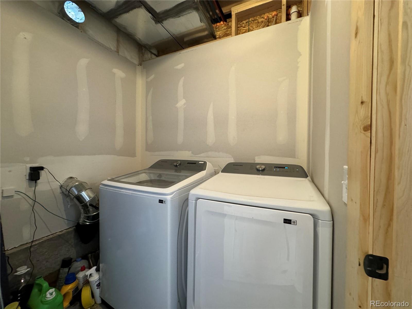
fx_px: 167
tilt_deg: -1.3
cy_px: 154
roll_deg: -0.9
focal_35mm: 14
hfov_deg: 102.1
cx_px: 206
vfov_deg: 85.7
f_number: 2.2
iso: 320
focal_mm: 2.22
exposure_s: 1/60
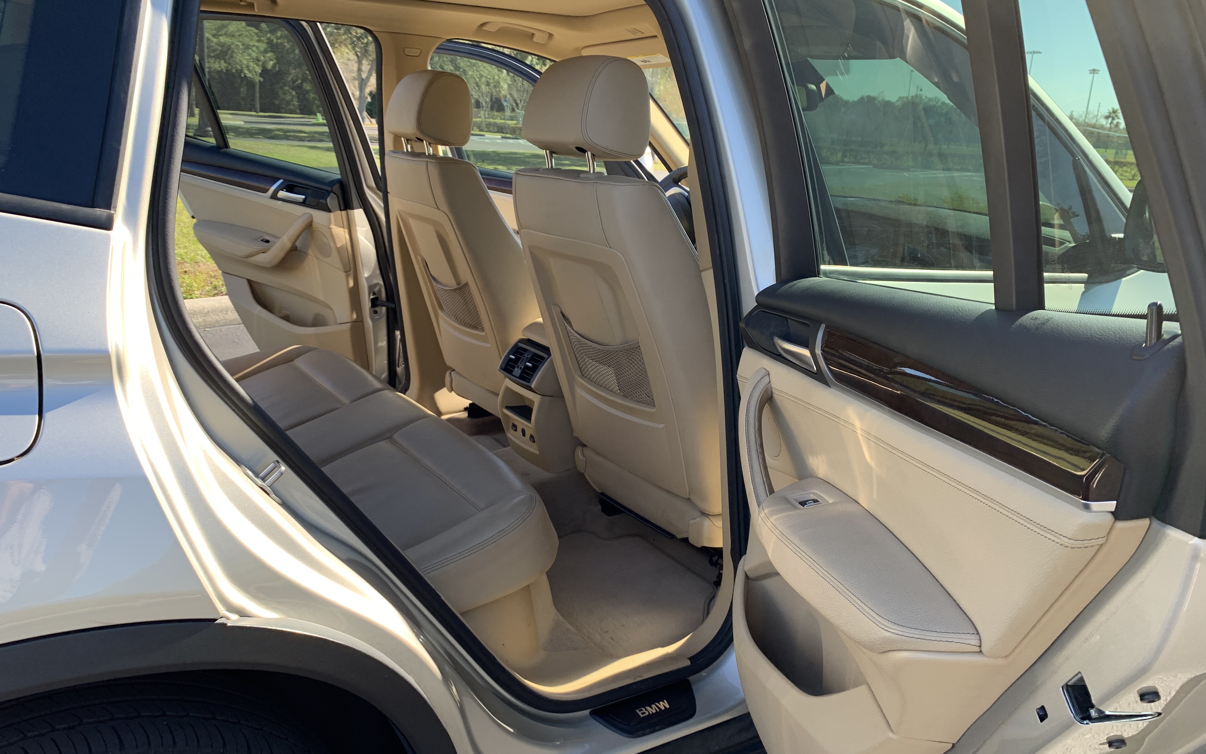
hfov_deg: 66.5
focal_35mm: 28
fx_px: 920
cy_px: 373
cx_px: 594
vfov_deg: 44.5
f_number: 1.8
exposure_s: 1/306
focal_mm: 4.25
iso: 25
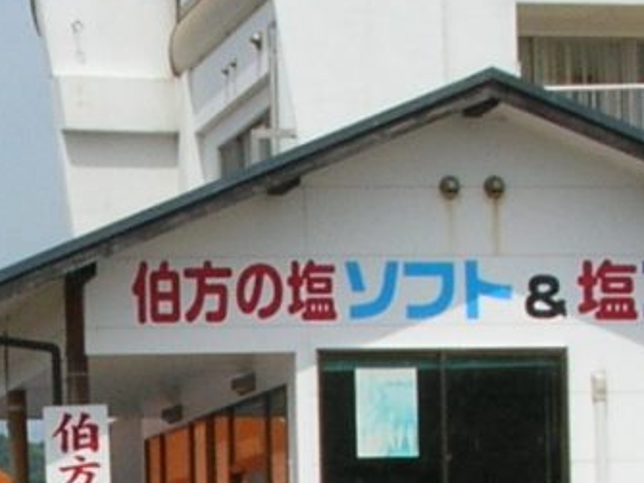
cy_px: 498
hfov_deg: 16.7
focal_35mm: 107
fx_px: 1990
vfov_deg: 13.6
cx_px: -317
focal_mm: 5.8
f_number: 5.6
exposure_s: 1/414
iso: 50
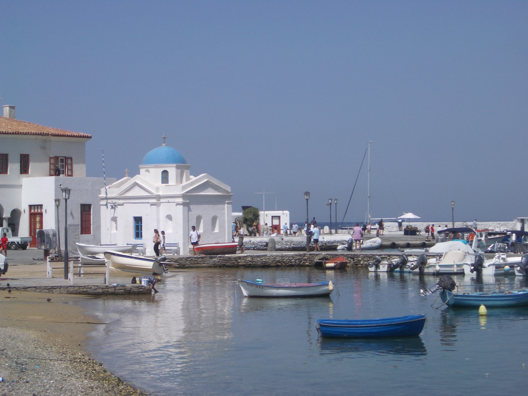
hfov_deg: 22.3
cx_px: 264
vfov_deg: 16.8
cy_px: 198
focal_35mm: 88
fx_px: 1342
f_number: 7
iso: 50
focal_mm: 14.6
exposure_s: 1/400
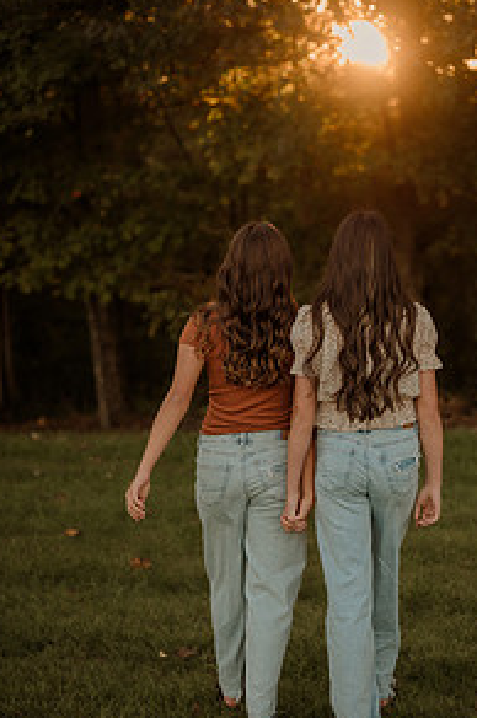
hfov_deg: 17.6
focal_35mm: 77
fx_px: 1534
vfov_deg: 26.3
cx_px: 350
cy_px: 403
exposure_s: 1/640
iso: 250
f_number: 2
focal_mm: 50
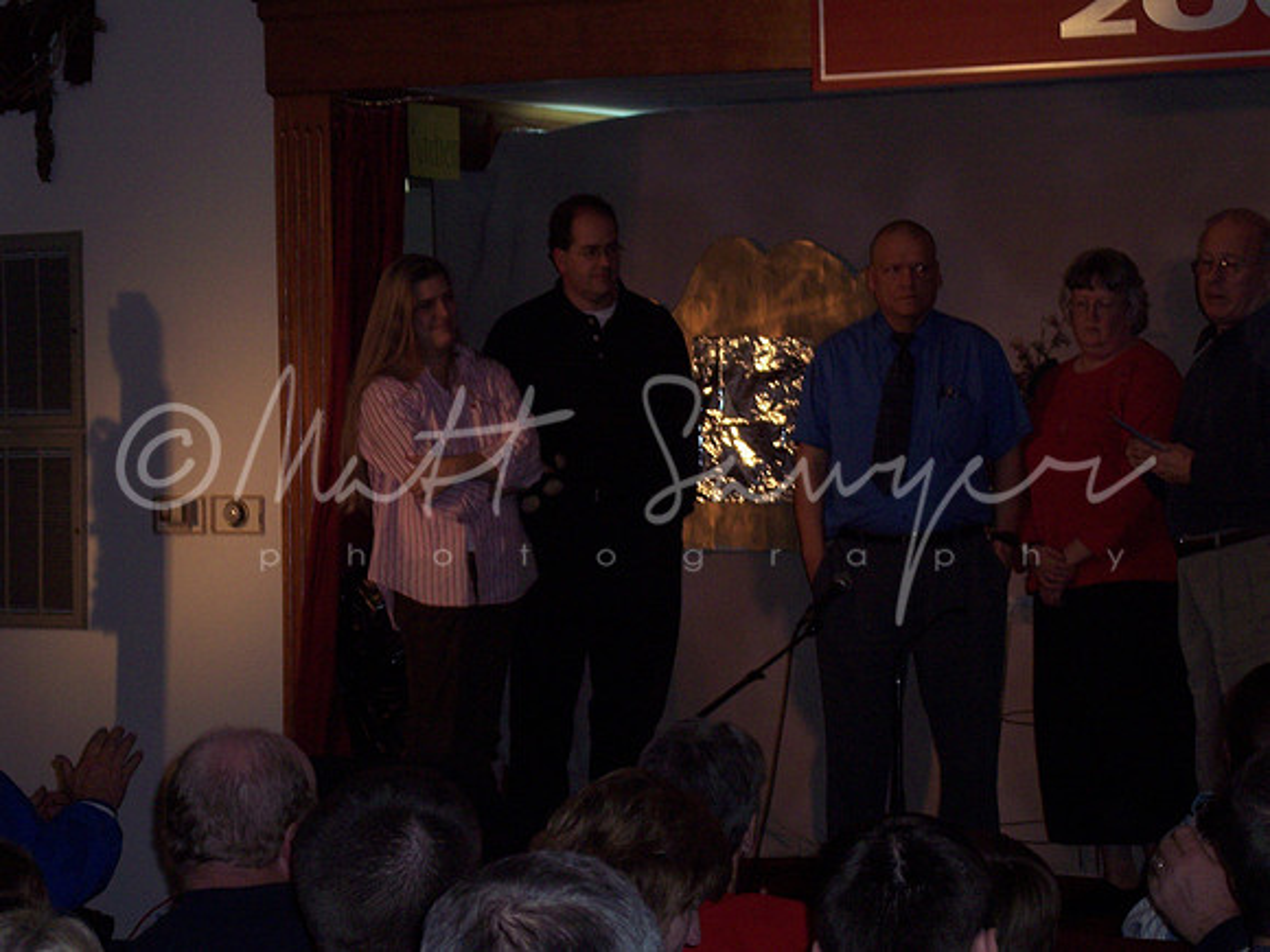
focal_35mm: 117
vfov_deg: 12.7
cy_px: 476
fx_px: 4293
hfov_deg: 16.8
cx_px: 635
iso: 140
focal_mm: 24
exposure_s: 1/125
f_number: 4.8
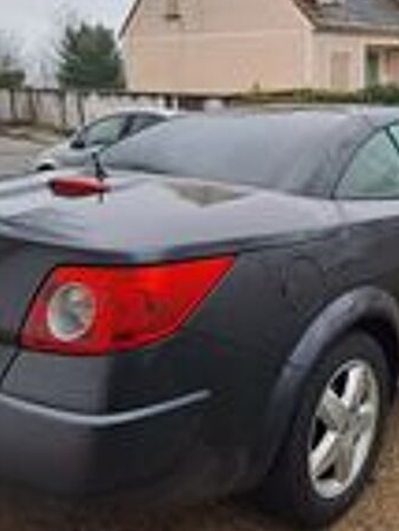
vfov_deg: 52.0
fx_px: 538
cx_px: 275
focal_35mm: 35
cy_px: 193
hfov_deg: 40.1
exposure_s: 1/100
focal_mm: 4.65
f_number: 1.8
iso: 40
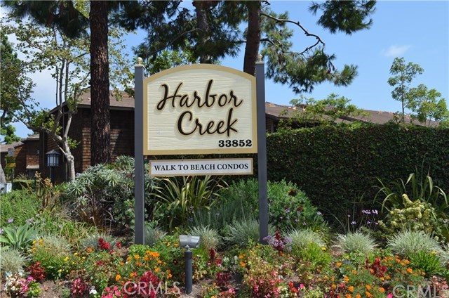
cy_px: 149
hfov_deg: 53.2
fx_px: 448
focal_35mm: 36
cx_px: 224
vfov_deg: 36.7
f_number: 8
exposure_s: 1/250
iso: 140
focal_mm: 24
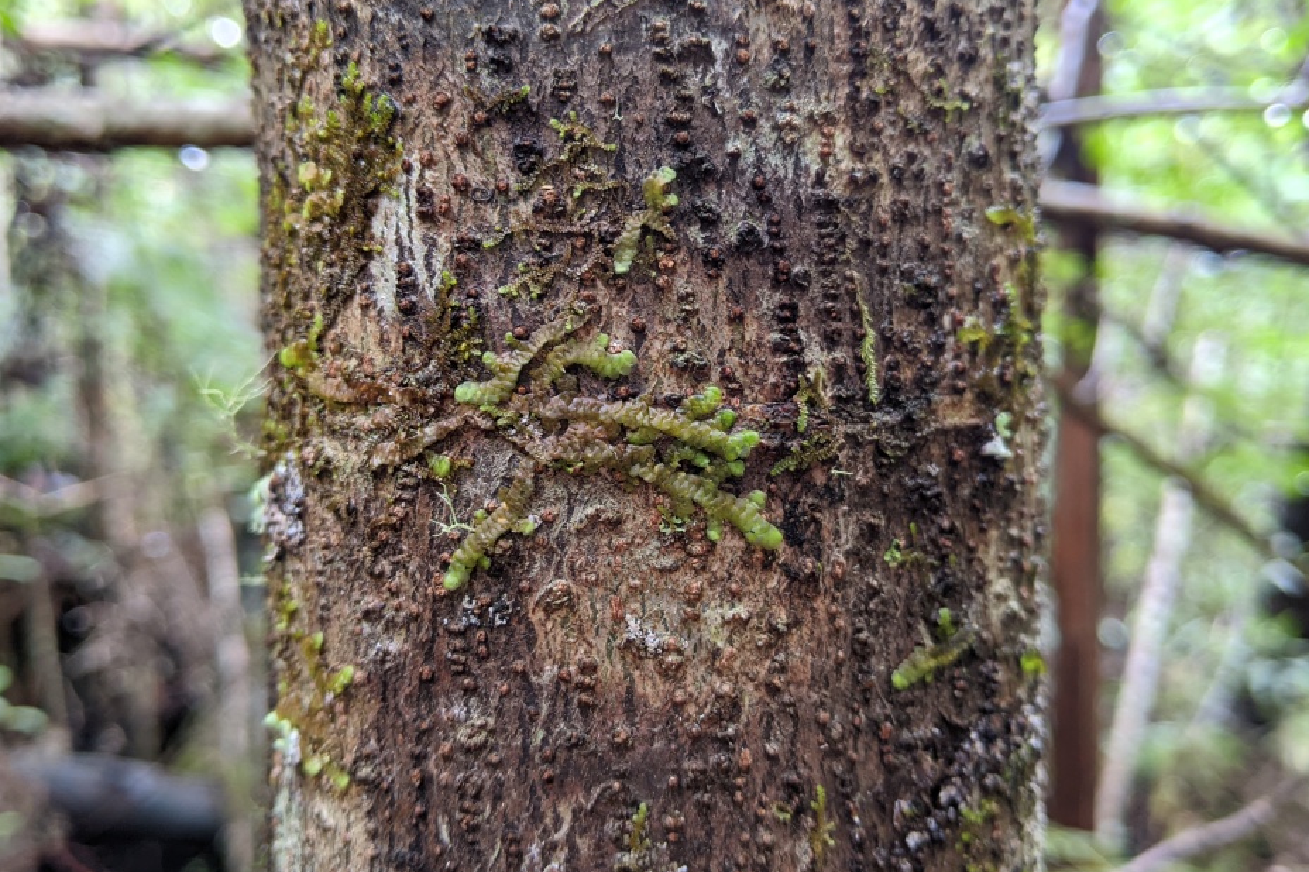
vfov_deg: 42.3
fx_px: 1127
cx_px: 643
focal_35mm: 31
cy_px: 439
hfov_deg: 60.3
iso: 77
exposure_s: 1/23.7
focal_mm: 4.44
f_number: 1.8
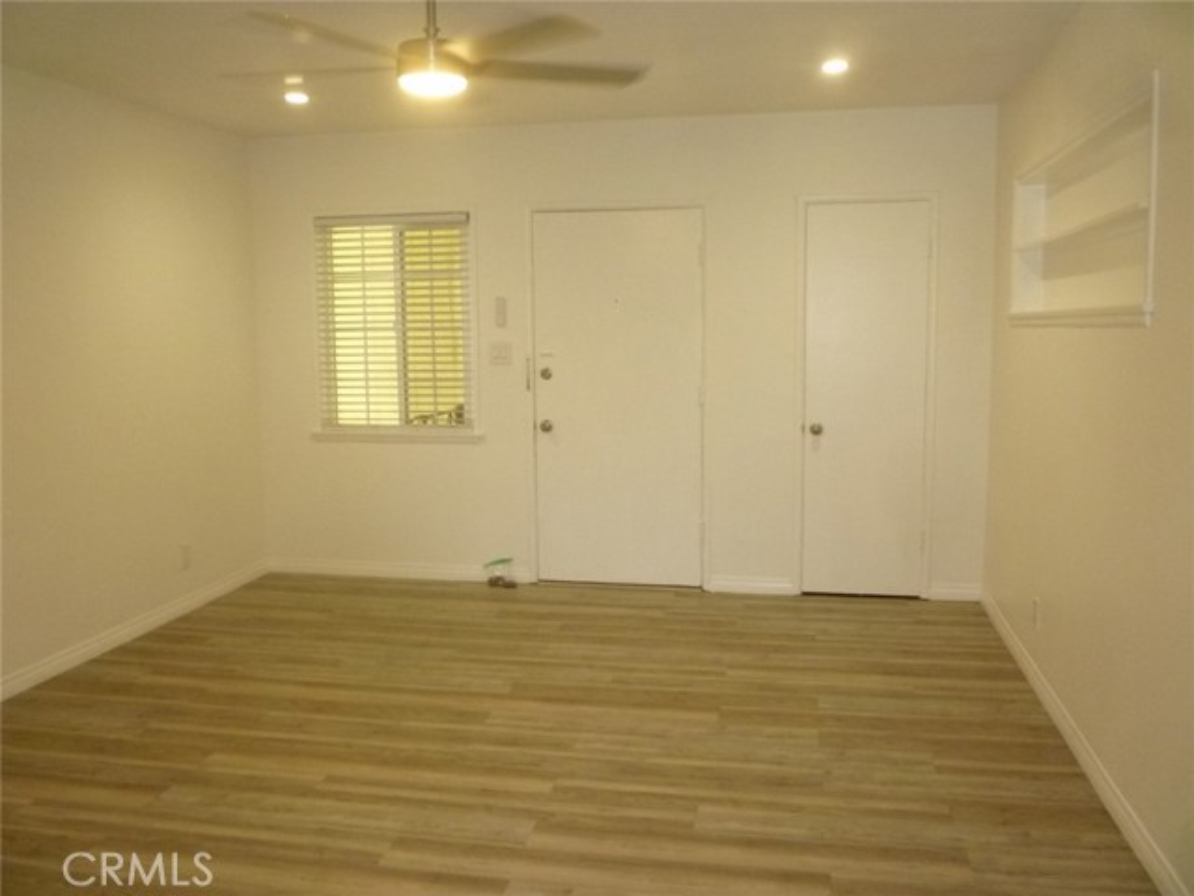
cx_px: 597
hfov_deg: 61.7
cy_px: 448
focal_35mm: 29
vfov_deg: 48.2
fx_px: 1000
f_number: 3.3
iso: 400
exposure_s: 1/60
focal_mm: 5.2
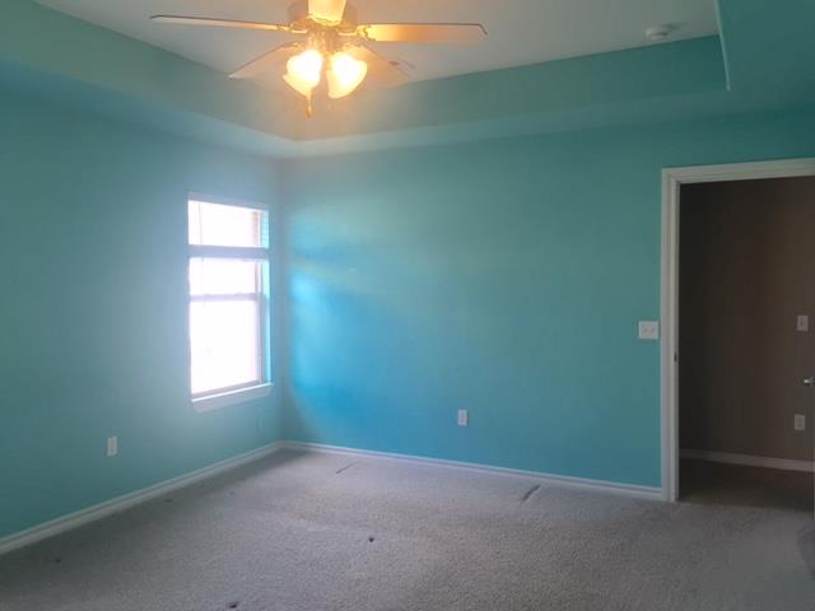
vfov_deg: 48.2
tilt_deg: -1.9
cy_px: 306
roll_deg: -0.6
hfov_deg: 61.7
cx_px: 408
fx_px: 683
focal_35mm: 29
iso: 50
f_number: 2.2
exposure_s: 1/30
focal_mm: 4.15
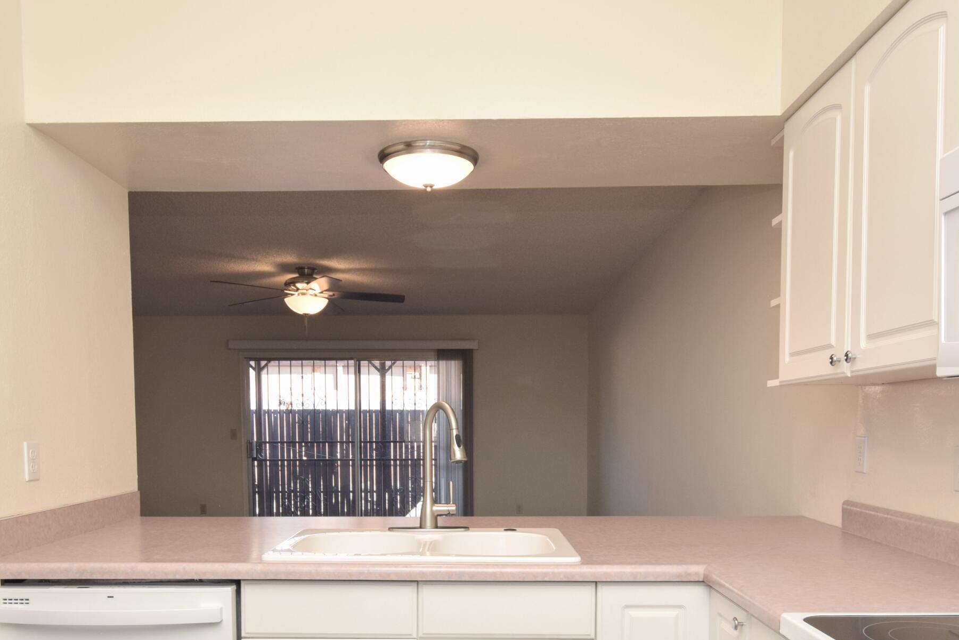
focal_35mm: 30
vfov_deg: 42.1
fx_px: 799
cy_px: 490
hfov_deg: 61.9
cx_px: 449
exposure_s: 1/50
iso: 400
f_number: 9
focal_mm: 12
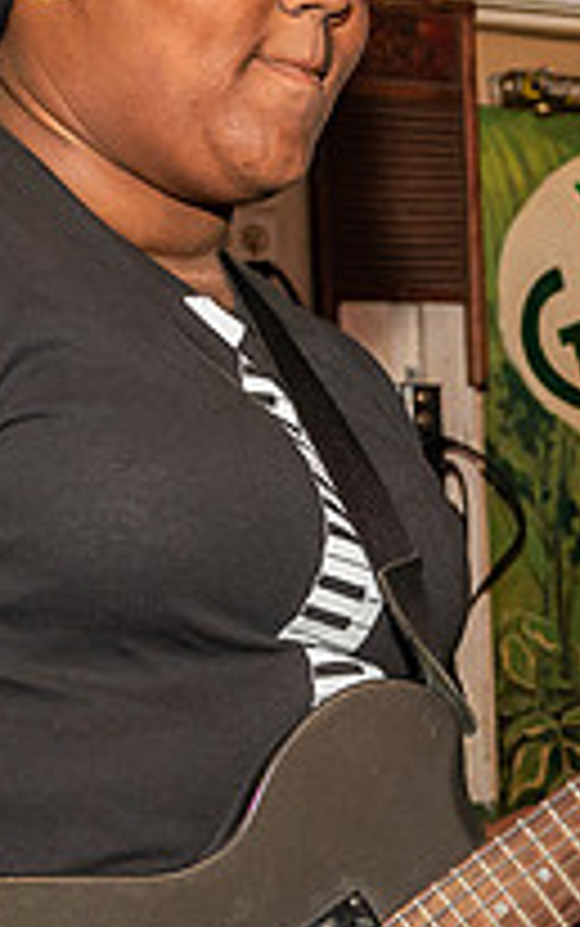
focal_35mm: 123
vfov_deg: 16.9
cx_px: 717
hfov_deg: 10.5
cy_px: 688
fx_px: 3106
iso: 800
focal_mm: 24
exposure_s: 1/200
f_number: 5
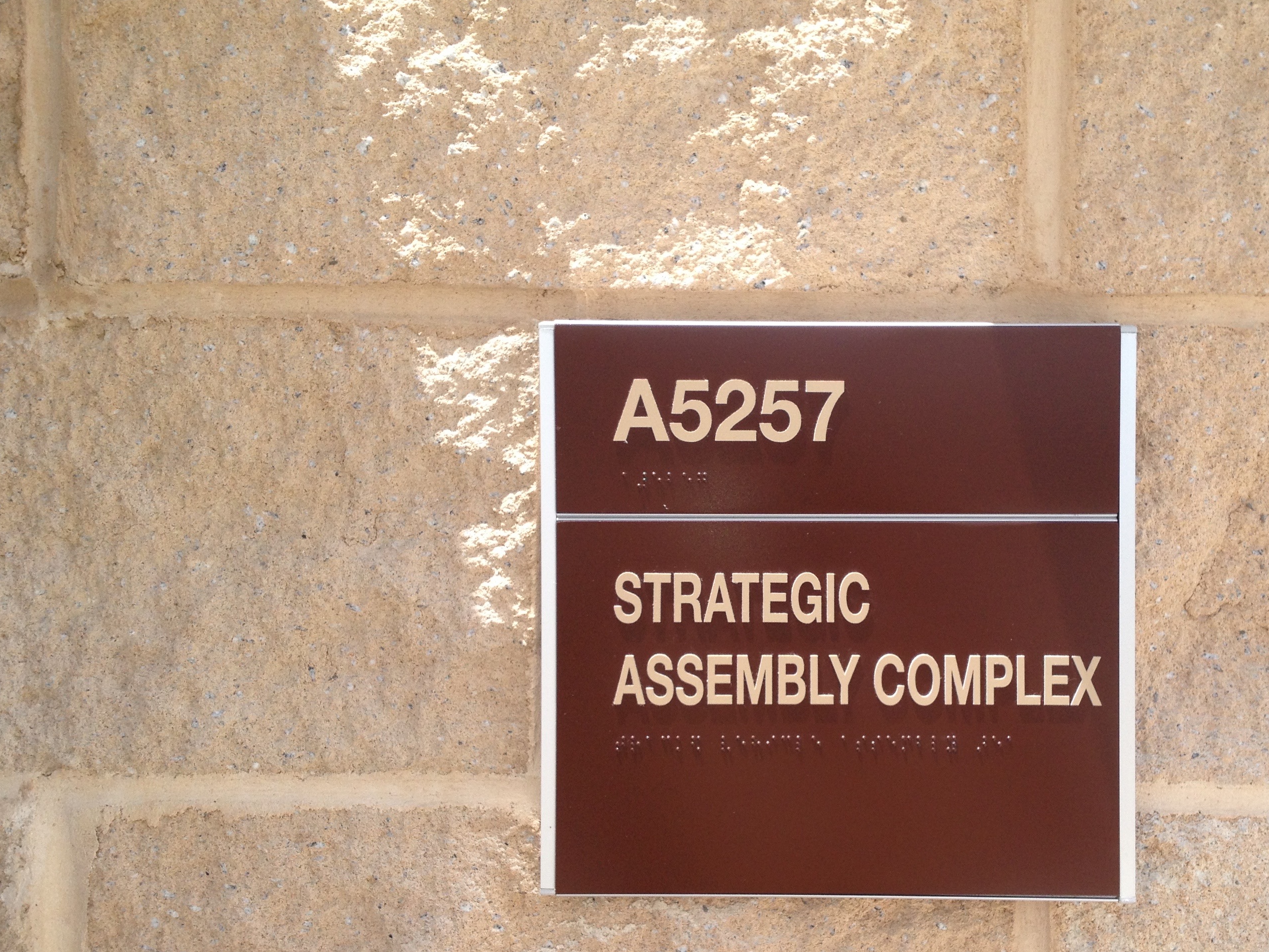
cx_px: 765
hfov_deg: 41.9
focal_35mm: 45
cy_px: 528
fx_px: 1650
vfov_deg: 32.2
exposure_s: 1/1325
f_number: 2.4
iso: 50
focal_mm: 4.28
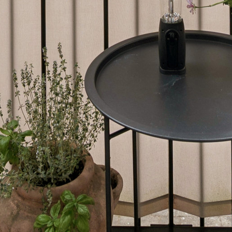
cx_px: 121
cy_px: -163
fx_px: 561
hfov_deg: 23.4
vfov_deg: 18.9
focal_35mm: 74
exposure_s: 1/125
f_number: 6.3
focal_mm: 15
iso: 100
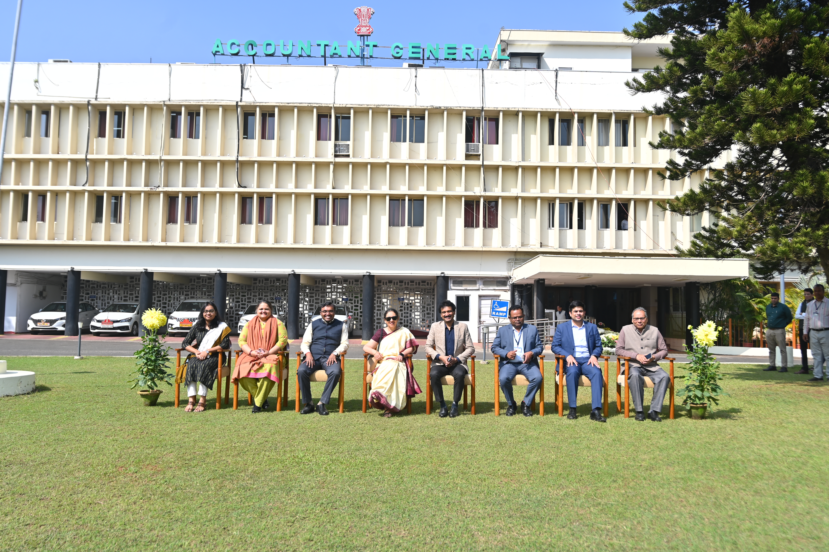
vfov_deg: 42.9
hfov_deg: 61.1
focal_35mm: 30
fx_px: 702
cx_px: 414
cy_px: 276
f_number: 5
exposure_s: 1/400
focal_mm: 30.5
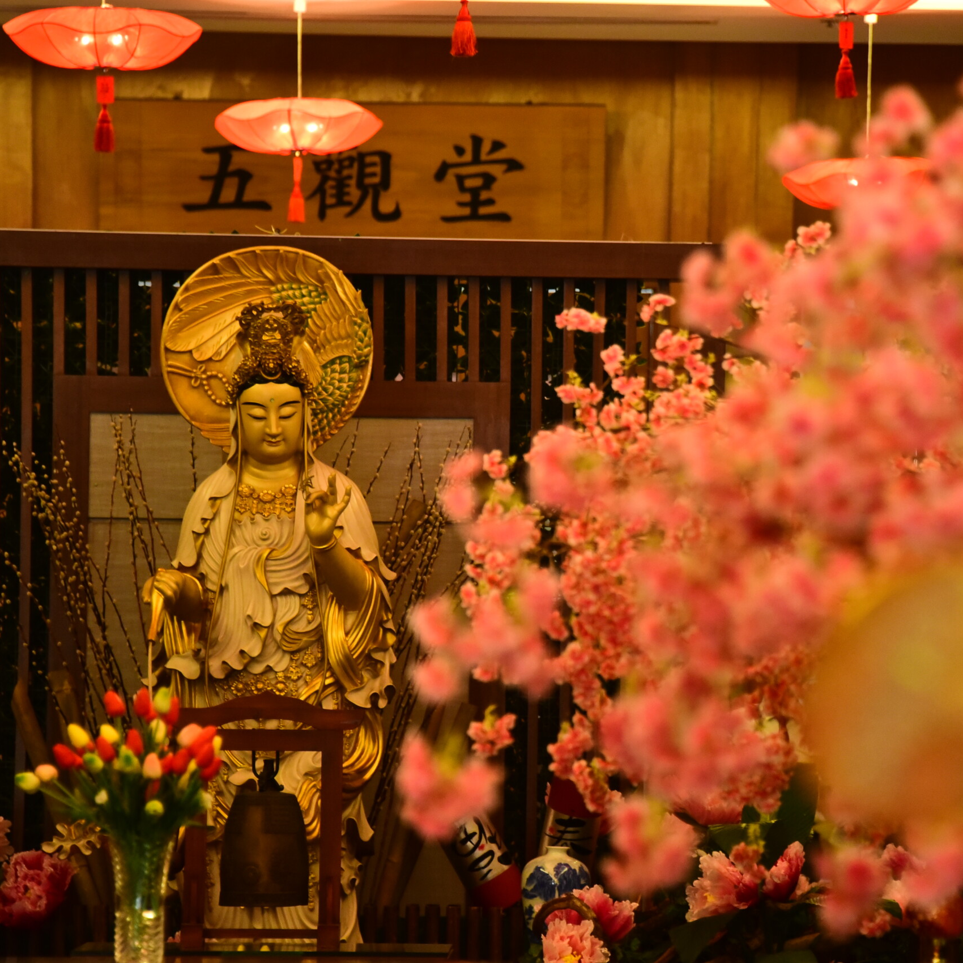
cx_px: 515
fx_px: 8057
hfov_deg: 6.8
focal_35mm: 256
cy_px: 482
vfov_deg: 6.8
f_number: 5.6
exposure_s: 1/40
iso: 4000
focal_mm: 200
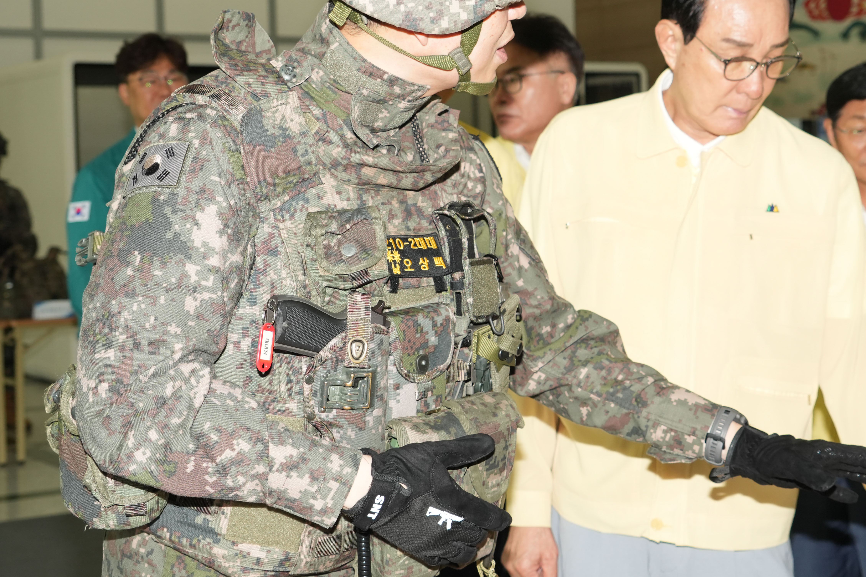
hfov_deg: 29.9
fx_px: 1611
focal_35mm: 67
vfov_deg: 20.2
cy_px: 197
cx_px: 566
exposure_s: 1/125
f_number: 5.6
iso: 800
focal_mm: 43
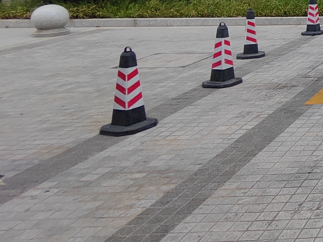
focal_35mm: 55
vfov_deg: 24.4
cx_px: 523
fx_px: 513
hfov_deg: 24.2
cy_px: -40
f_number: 2.4
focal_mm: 2.13
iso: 50
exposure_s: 1/860
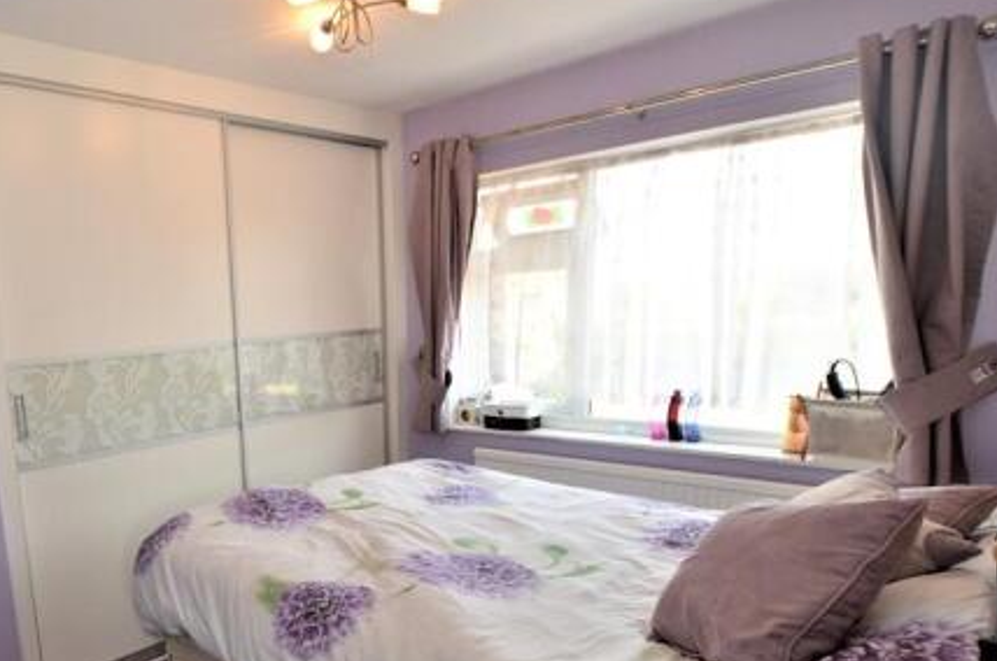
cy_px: 435
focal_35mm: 23
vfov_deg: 54.0
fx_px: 636
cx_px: 270
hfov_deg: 71.8
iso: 400
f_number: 5
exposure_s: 1/100
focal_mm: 10
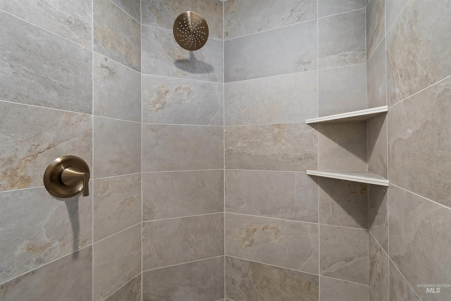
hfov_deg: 100.4
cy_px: 150
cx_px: 226
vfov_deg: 77.3
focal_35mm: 15
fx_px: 188
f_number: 6.3
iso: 320
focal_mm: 10
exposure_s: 1/3
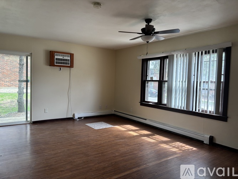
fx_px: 179
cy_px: 90
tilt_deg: -2.6
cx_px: 119
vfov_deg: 53.0
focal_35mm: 26
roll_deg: -1.6
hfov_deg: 67.3
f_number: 1.6
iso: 64
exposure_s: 1/120
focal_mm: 5.96
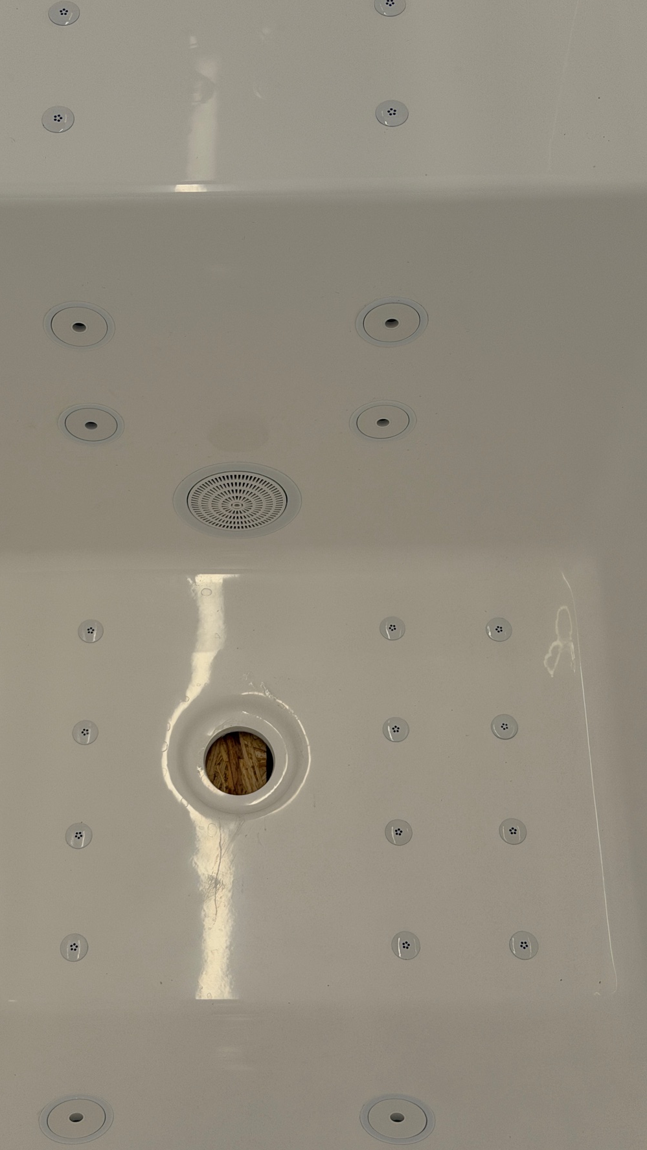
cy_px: 581
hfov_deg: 22.6
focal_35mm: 53
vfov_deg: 39.2
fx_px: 1616
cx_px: 224
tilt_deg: -65.2
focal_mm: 6.76
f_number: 1.78
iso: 64
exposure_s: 1/712
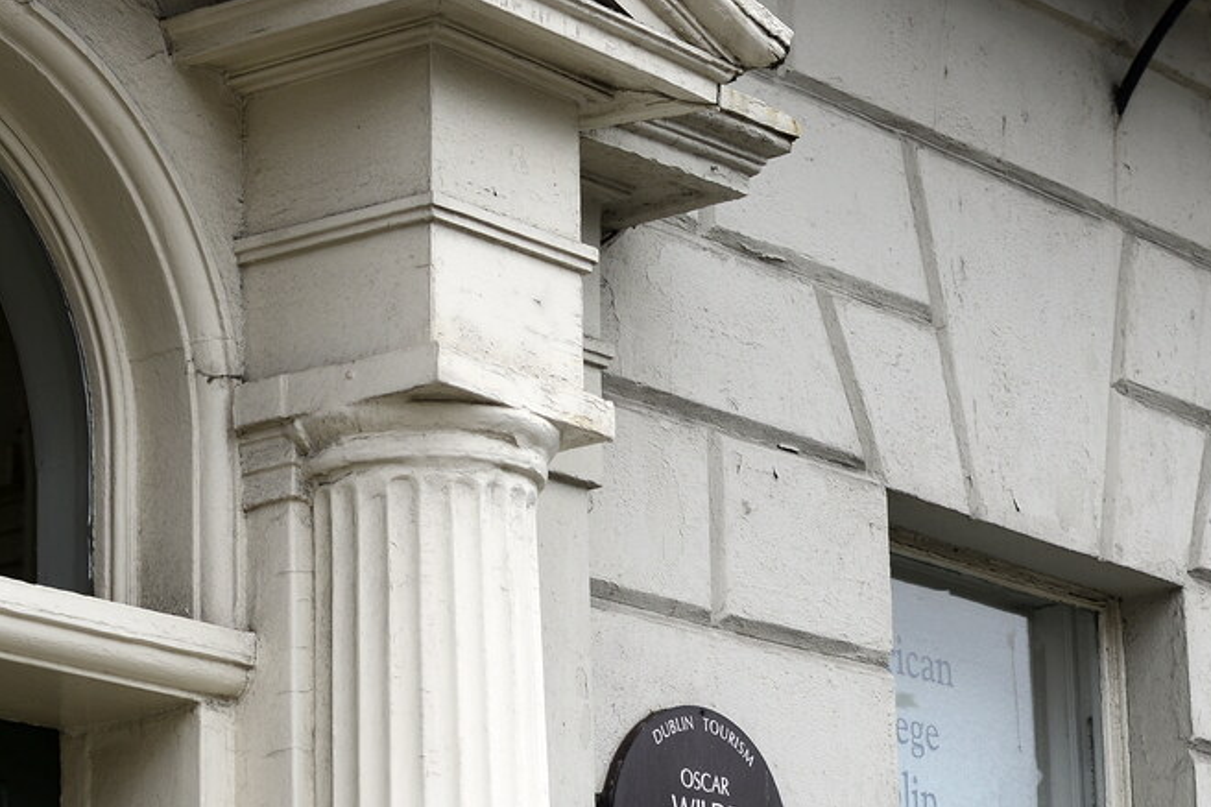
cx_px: 677
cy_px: 849
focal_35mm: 122
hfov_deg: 16.8
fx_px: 4103
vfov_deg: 11.1
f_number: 4.5
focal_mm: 50
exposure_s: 1/80
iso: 100
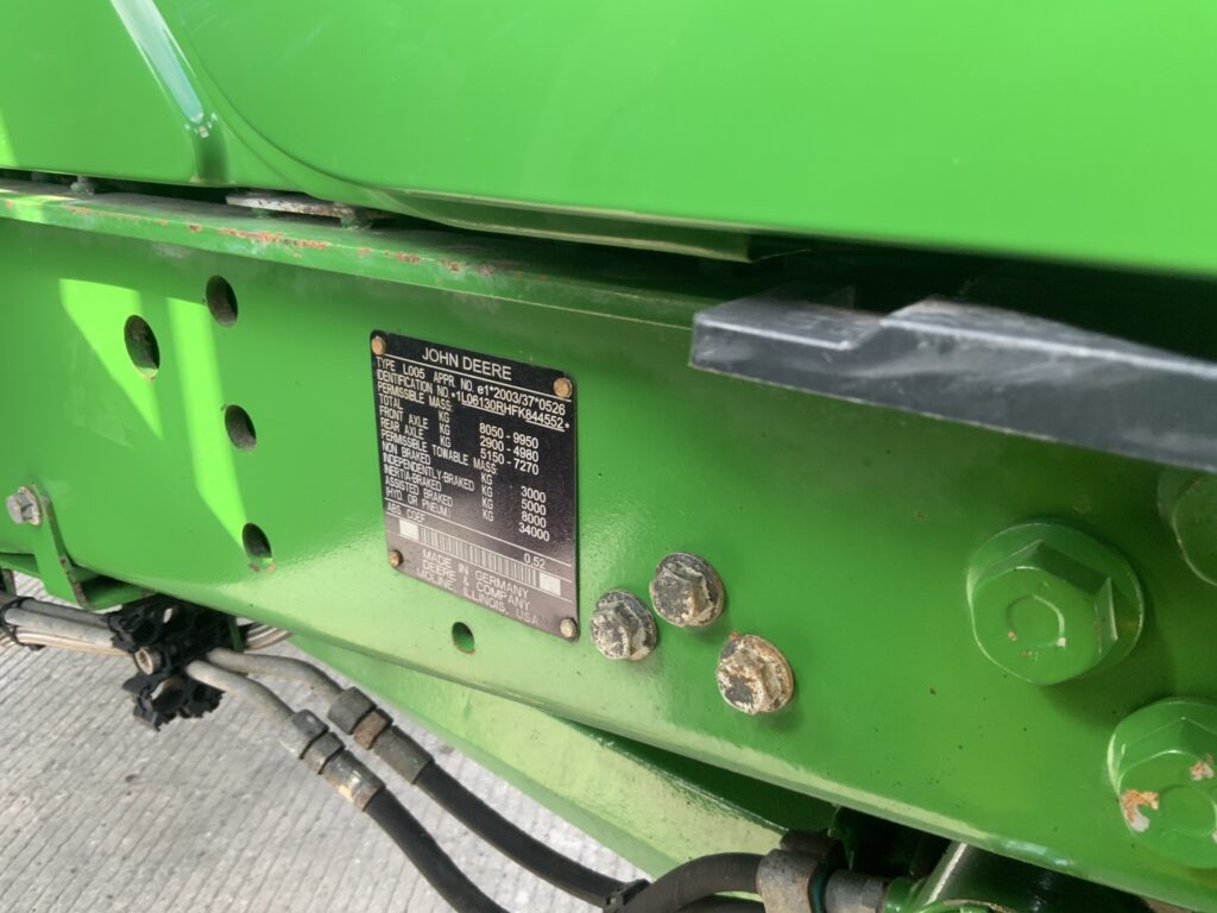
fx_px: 1020
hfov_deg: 61.7
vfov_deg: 48.2
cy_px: 456
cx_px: 608
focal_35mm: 29
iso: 64
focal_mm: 3
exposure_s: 1/122
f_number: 1.8
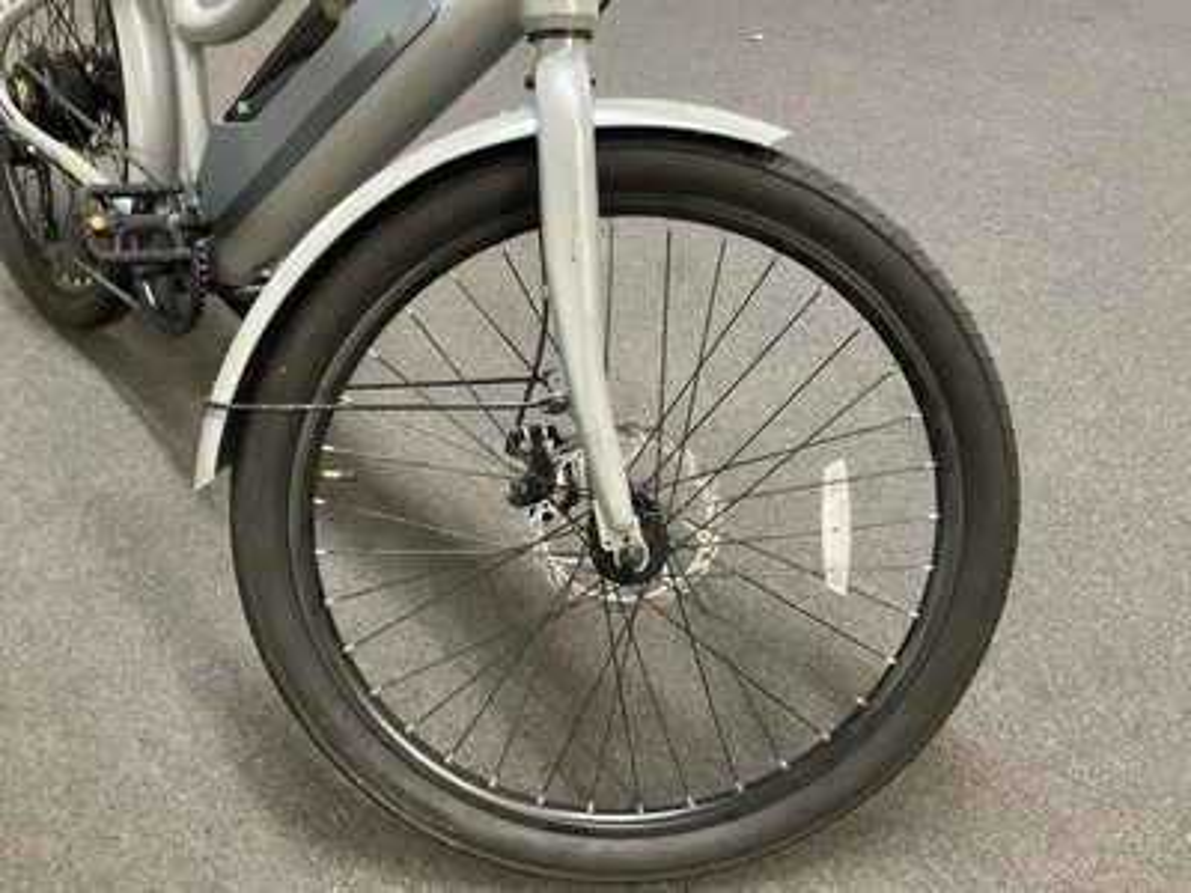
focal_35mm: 29
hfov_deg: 61.7
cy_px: 446
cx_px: 596
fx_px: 998
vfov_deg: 48.2
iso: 400
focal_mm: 3
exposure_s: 1/30
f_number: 1.8
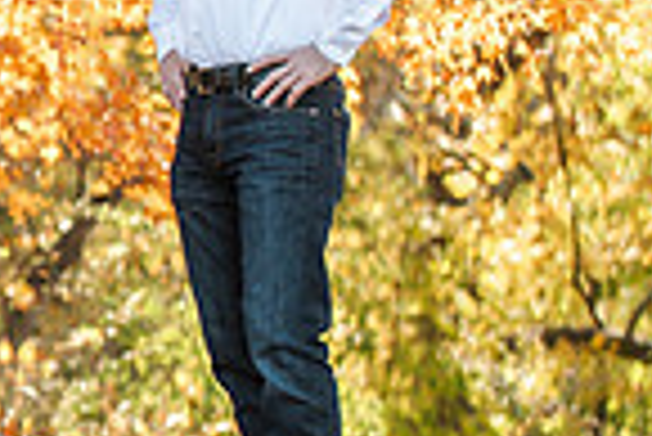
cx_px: -509
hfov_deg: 5.4
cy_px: 107
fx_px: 6780
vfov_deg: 3.7
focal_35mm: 374
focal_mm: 90
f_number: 3.5
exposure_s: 1/640
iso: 500
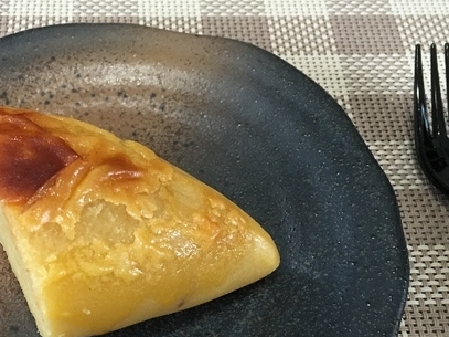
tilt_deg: -55.4
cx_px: 153
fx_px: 739
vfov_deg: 25.2
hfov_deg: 33.5
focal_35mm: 57
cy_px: 265
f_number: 2.2
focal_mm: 4.15
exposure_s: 1/17
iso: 80
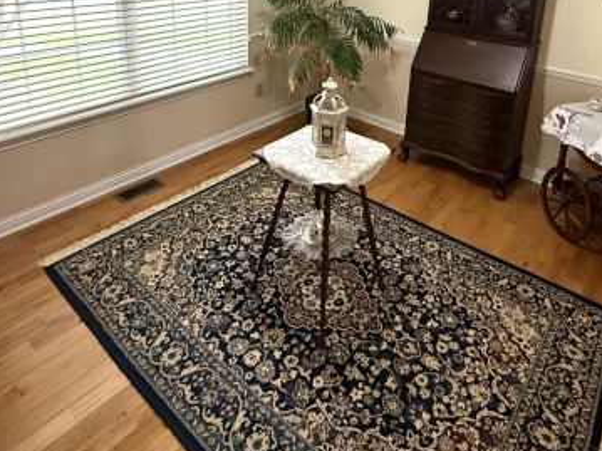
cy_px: 50
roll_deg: -1.5
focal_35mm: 26
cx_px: 338
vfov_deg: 47.9
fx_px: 452
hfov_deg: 67.1
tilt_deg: -12.8
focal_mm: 2.22
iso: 320
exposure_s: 1/120
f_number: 2.2
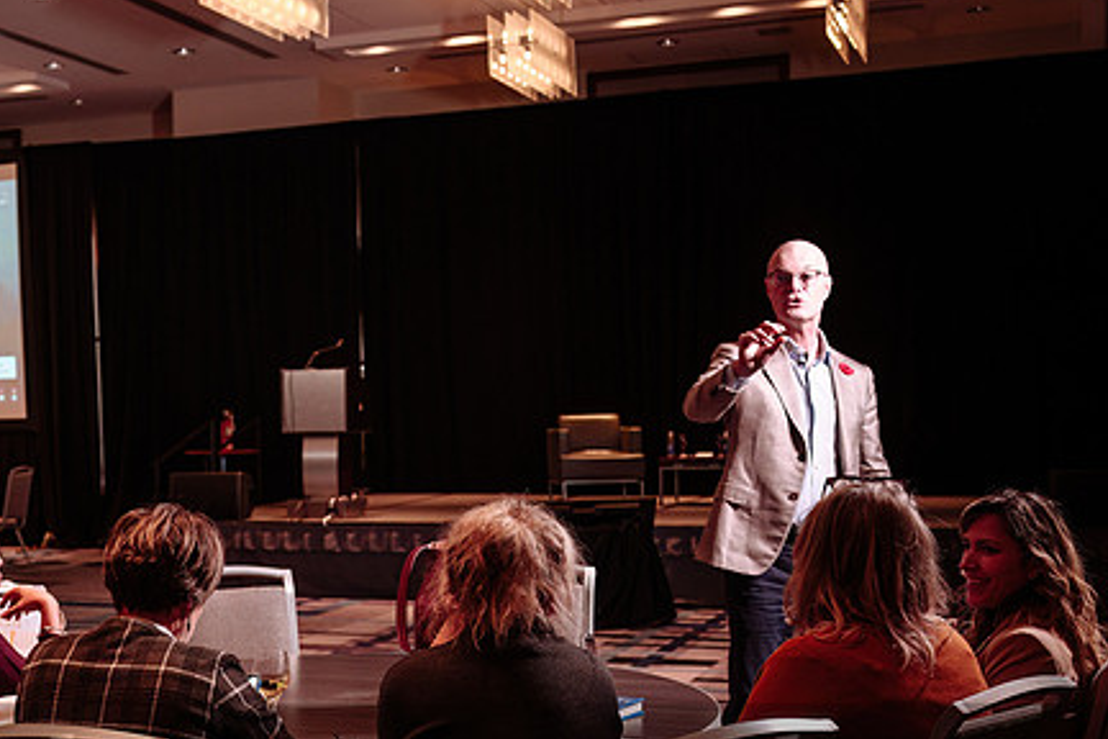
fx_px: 1723
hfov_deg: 35.1
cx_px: 324
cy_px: 532
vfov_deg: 24.0
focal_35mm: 56
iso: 800
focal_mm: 35
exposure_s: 1/50
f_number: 4
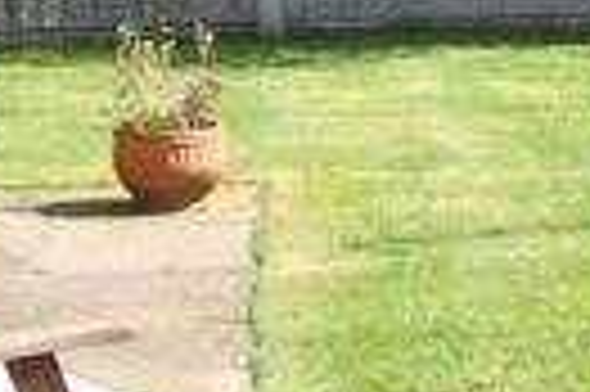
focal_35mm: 172
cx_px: 761
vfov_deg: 7.9
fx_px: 2824
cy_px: 207
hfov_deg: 11.6
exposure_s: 1/500
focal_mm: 23
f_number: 5.6
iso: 400
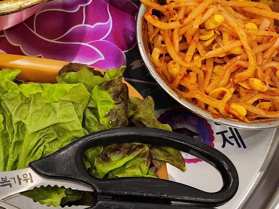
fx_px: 580
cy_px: 36
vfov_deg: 20.2
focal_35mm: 72
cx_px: -35
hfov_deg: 25.0
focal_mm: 6.4
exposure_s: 1/120
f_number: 1.8
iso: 400
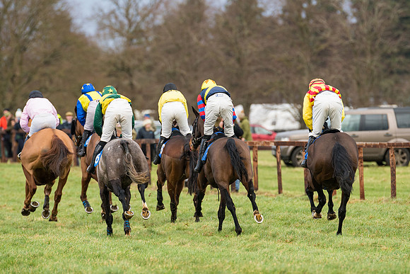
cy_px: 137
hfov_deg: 5.1
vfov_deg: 3.4
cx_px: 205
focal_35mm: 405
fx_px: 4613
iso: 800
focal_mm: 270
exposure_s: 1/1000
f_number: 4
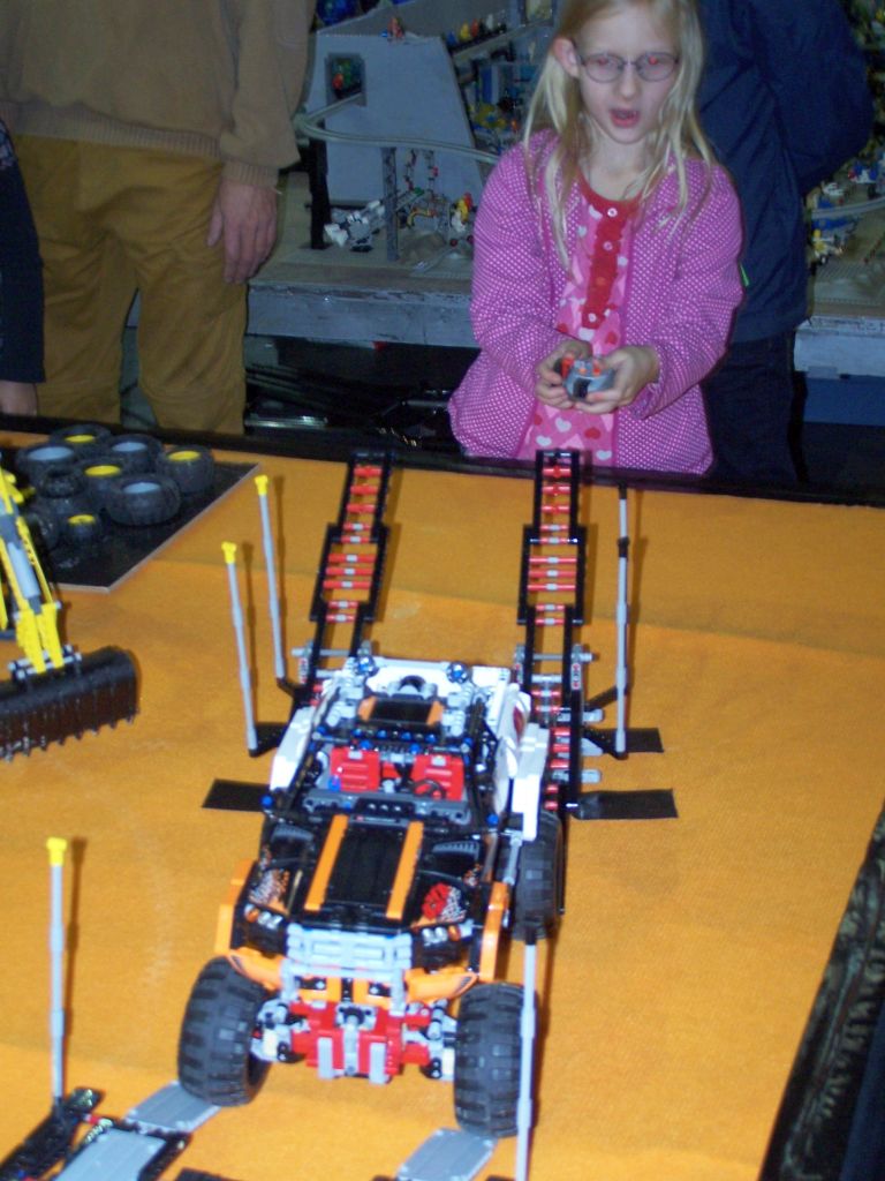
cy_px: 590
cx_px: 442
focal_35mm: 64
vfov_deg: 30.3
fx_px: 2182
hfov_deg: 22.9
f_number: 3.2
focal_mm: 10.7
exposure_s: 1/60
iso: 140
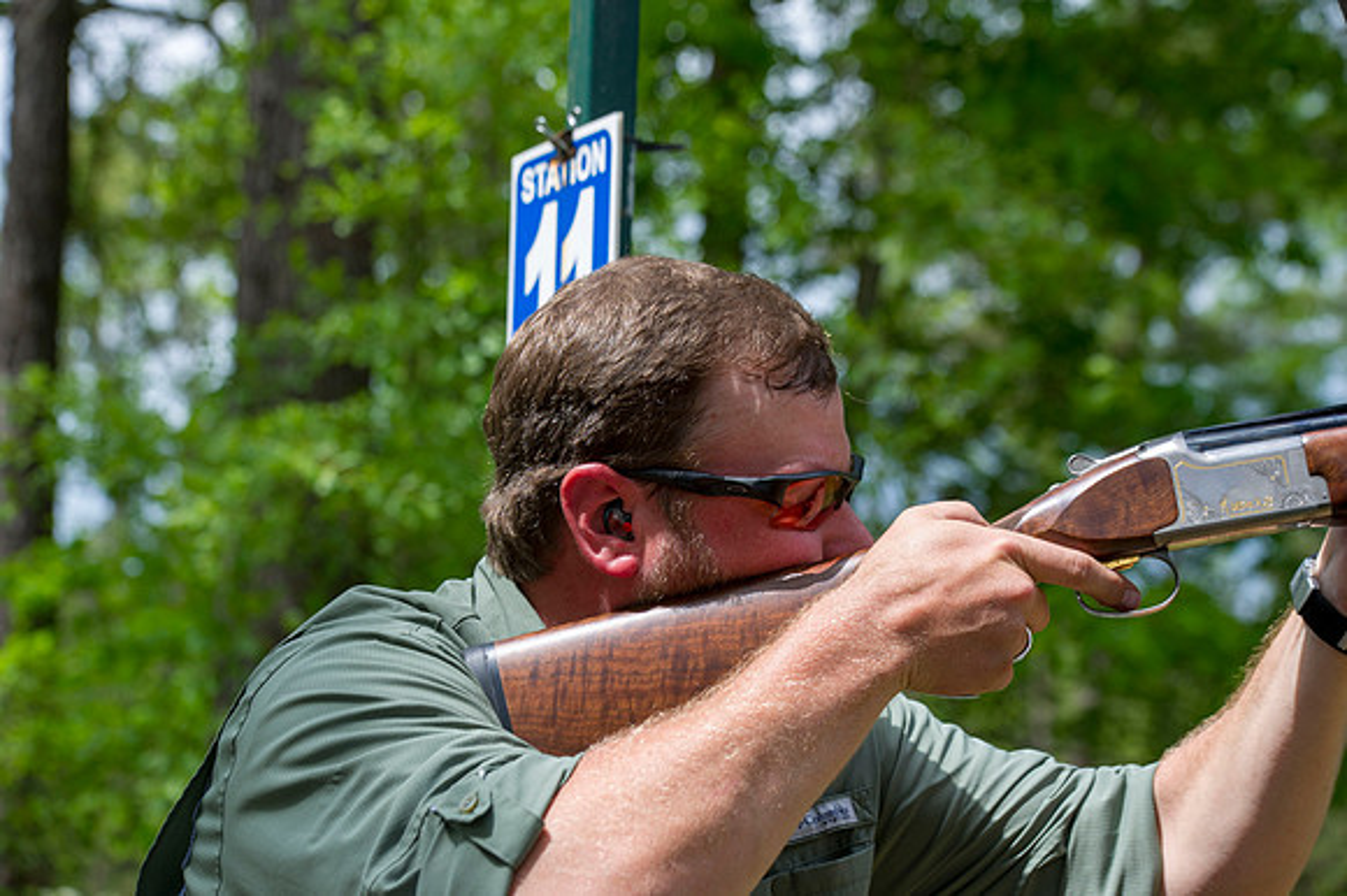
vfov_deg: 13.0
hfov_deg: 19.5
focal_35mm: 105
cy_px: 448
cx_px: 674
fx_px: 3926
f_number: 6.3
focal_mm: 105
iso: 200
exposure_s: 1/400
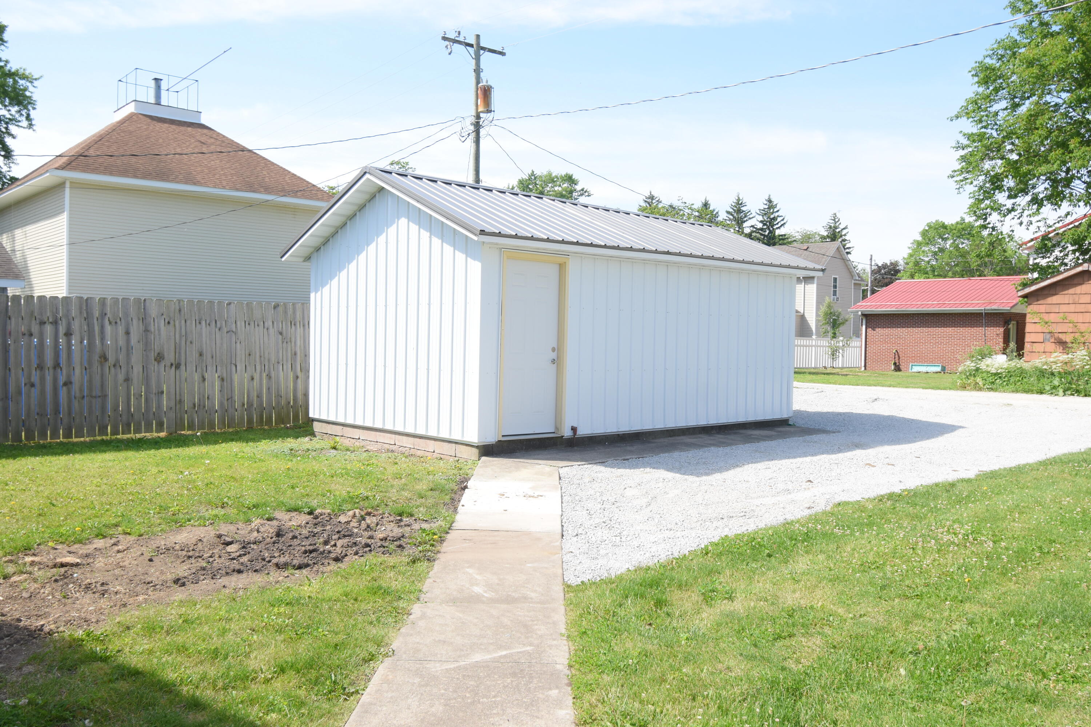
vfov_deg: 43.6
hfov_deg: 61.9
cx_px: 546
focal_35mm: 30
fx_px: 909
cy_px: 364
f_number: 7.1
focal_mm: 20
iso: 200
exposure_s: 1/250
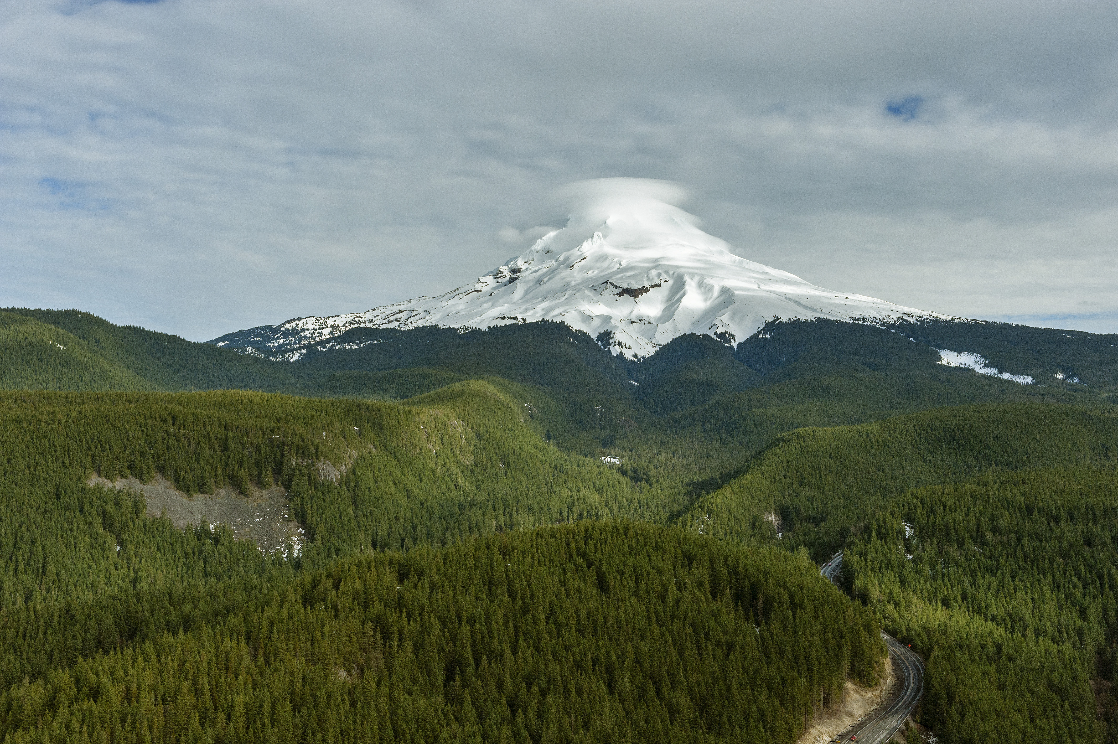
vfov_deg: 35.0
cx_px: 559
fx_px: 1179
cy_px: 372
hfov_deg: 50.7
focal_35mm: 38
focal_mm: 38
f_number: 16
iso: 800
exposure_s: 1/640
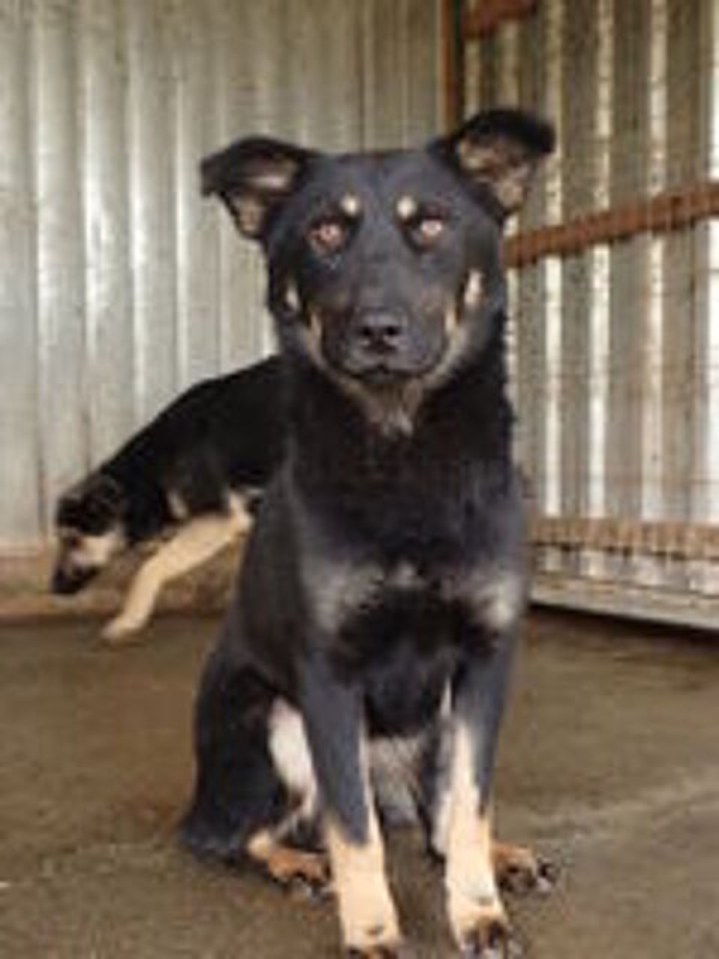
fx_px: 1302
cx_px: 360
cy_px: 480
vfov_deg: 40.4
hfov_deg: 30.9
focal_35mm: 47
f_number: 3.1
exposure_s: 1/50
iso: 250
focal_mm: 8.4
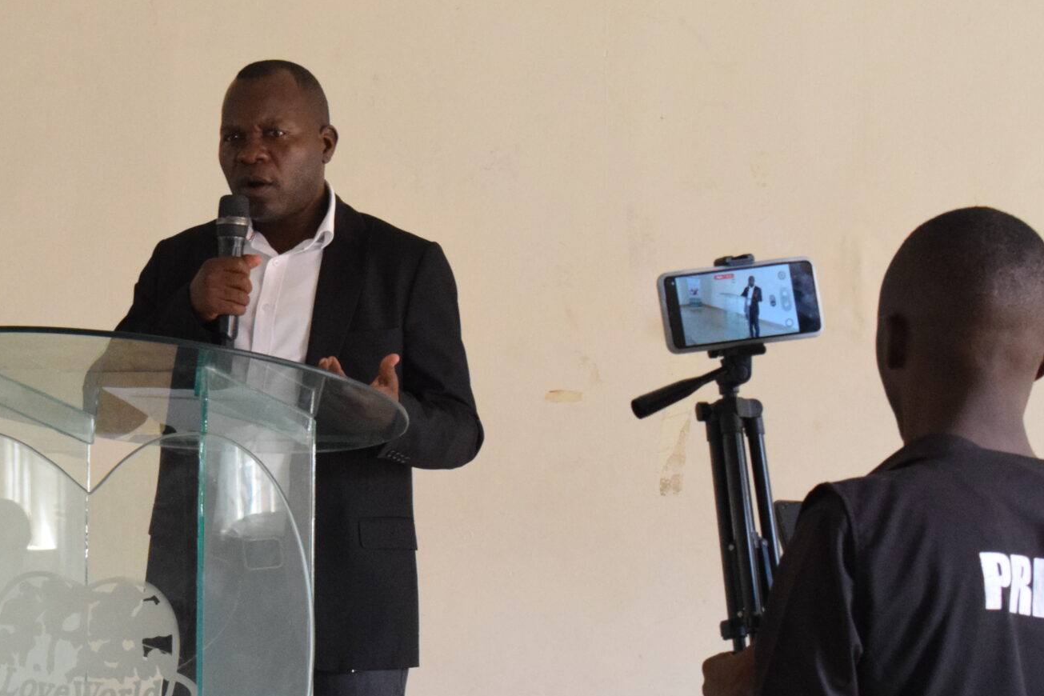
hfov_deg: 13.4
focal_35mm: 153
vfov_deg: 9.0
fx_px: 4437
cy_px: 348
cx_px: 212
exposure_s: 1/160
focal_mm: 52
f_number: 8
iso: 3600
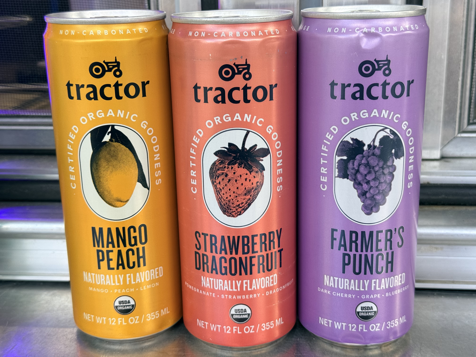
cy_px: 178
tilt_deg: -16.3
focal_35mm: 48
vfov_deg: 30.3
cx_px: 238
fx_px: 660
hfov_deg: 39.7
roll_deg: +0.8
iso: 64
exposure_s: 1/425
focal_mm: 6.76
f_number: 1.78
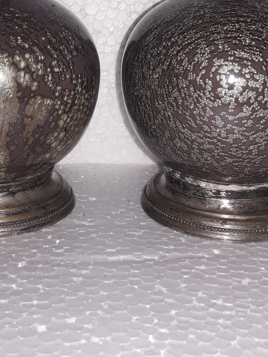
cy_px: 39
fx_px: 588
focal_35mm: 57
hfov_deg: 25.6
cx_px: 104
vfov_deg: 32.2
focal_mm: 3.7
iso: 40
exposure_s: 1/155
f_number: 1.9
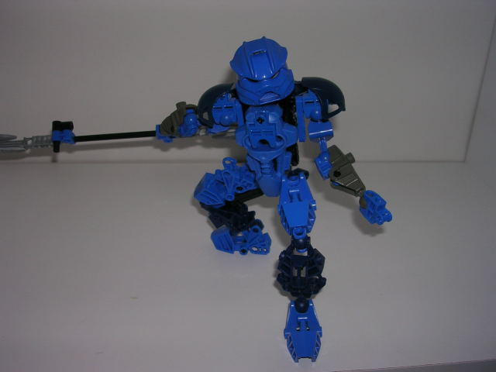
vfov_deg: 37.7
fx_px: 544
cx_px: 248
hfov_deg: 49.0
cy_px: 186
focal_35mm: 38
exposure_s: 1/60.1
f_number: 2.8
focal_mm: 5.8
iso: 50
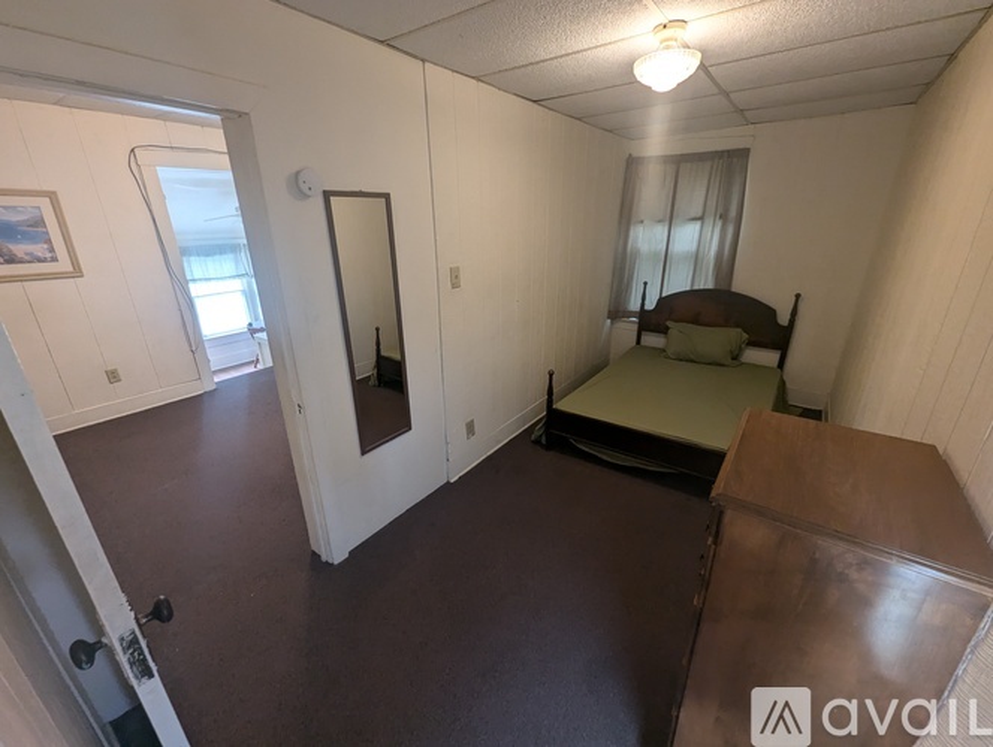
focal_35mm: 13
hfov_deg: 106.1
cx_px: 496
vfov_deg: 90.1
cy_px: 374
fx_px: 373
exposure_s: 1/23.8
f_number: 2.2
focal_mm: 1.95
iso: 102
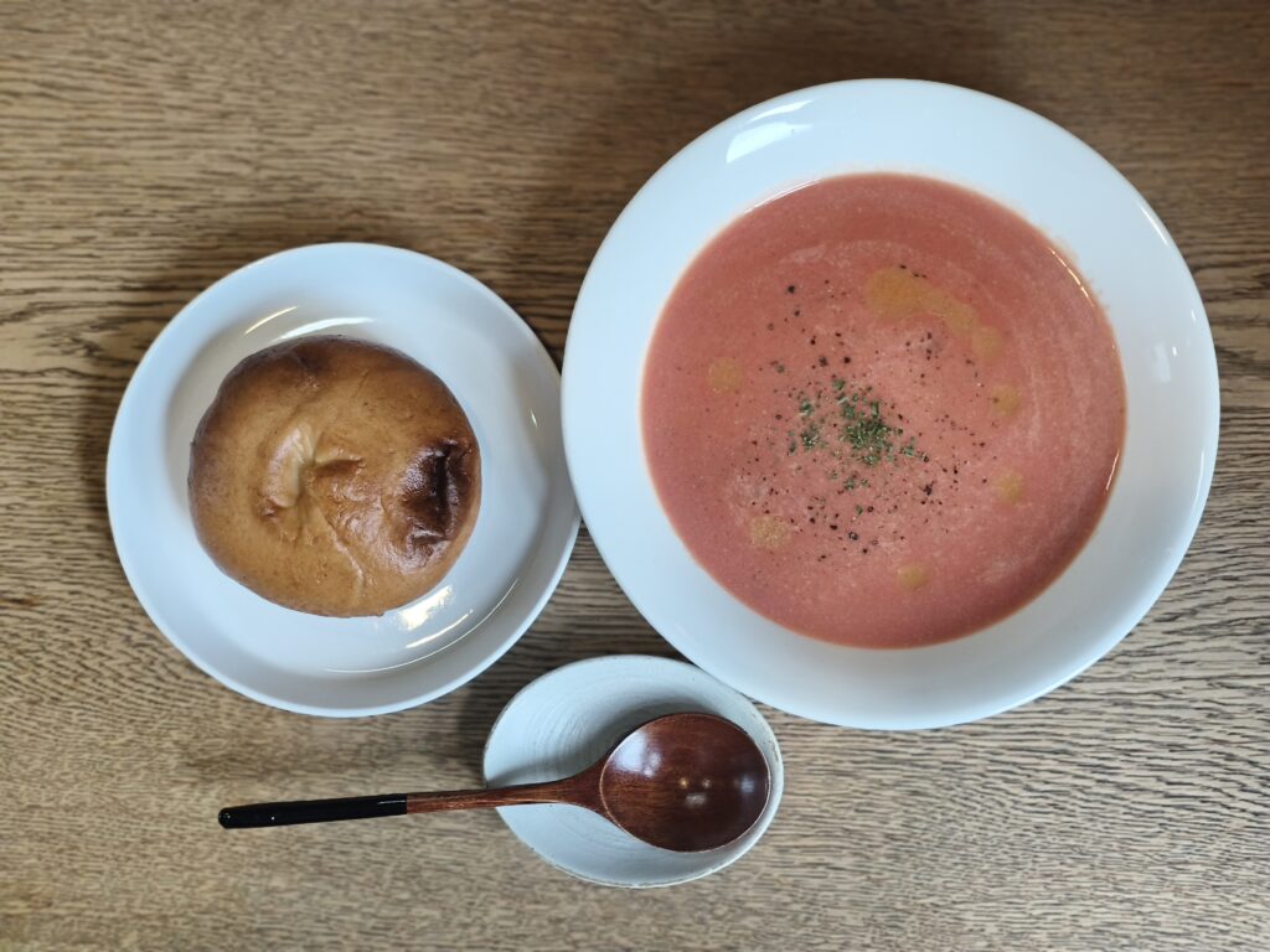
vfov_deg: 29.1
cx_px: 635
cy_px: 476
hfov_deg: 38.2
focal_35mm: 50
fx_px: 1834
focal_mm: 7.1
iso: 355
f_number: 1.85
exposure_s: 1/100
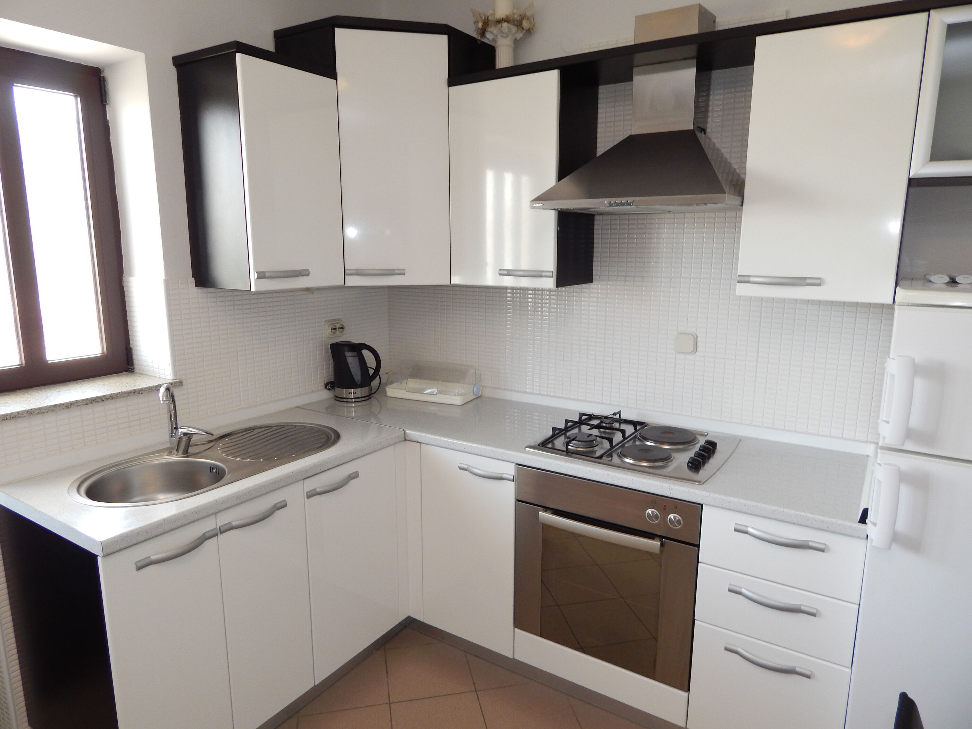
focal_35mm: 23
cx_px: 486
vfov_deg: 58.9
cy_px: 364
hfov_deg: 73.9
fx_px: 646
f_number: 3
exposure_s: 1/30
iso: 200
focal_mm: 4
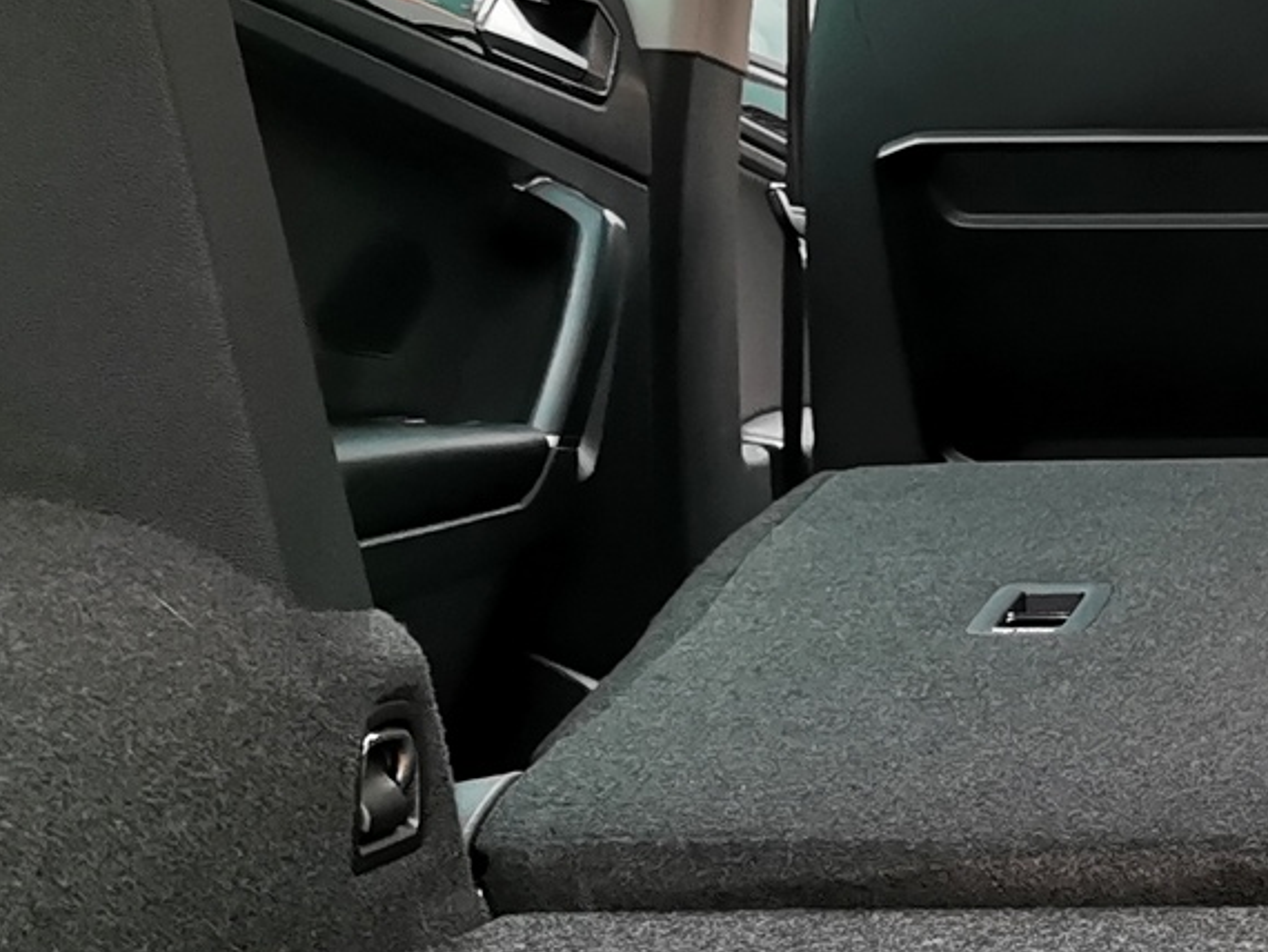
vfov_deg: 15.3
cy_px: 512
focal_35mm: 97
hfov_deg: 18.4
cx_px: 1775
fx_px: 3555
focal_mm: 5.56
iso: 250
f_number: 1.6
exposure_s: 1/120
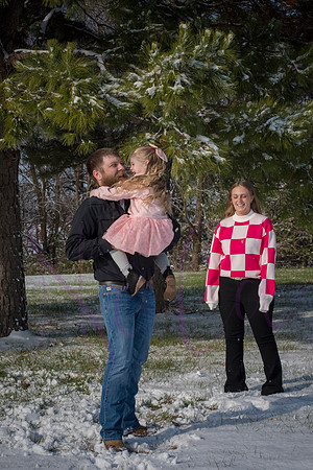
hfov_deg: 17.1
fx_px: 1043
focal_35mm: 80
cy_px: 235
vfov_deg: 25.4
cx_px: 156
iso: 640
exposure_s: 1/1600
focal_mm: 80
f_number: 13
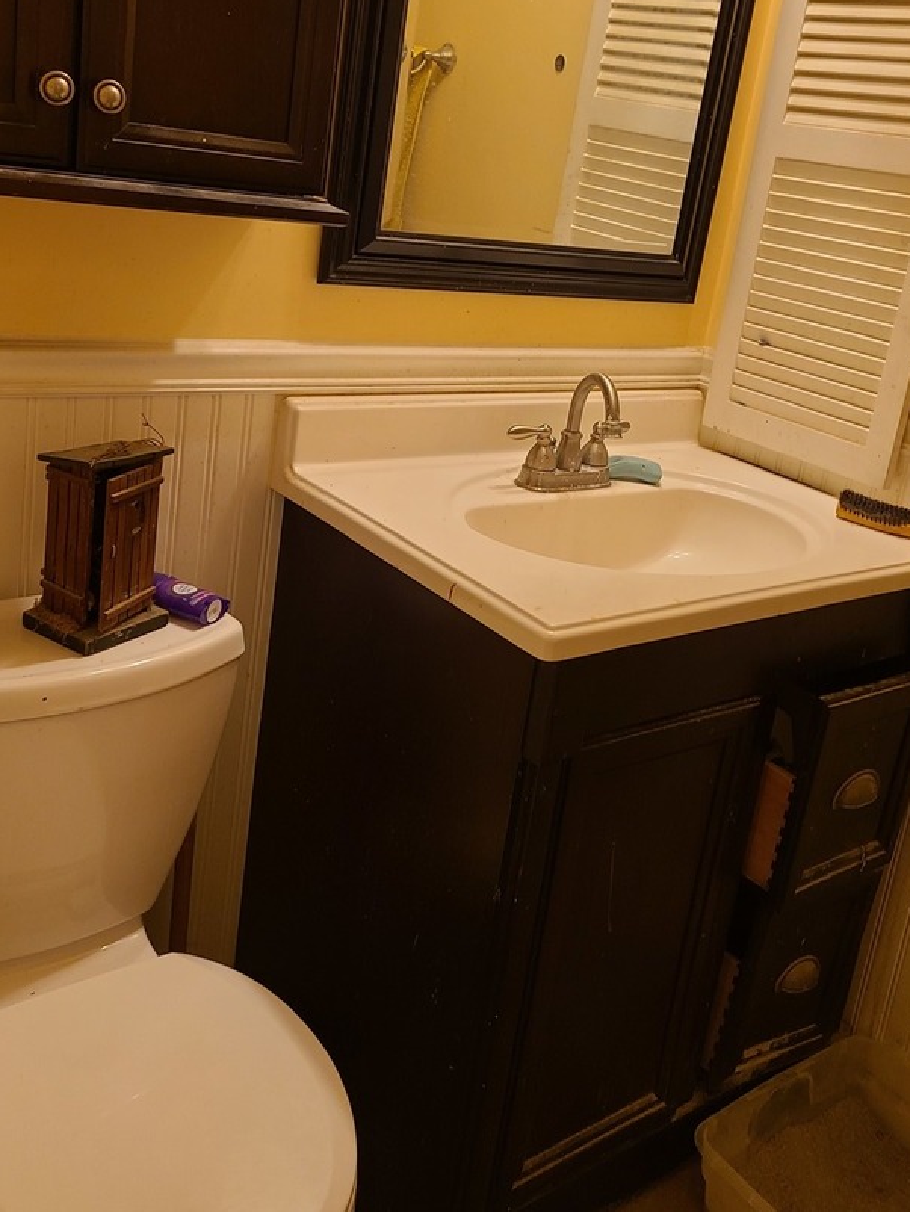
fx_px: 1226
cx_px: 502
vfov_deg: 52.1
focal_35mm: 35
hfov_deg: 40.7
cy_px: 458
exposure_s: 1/60
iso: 100
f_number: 1.8
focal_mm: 5.4
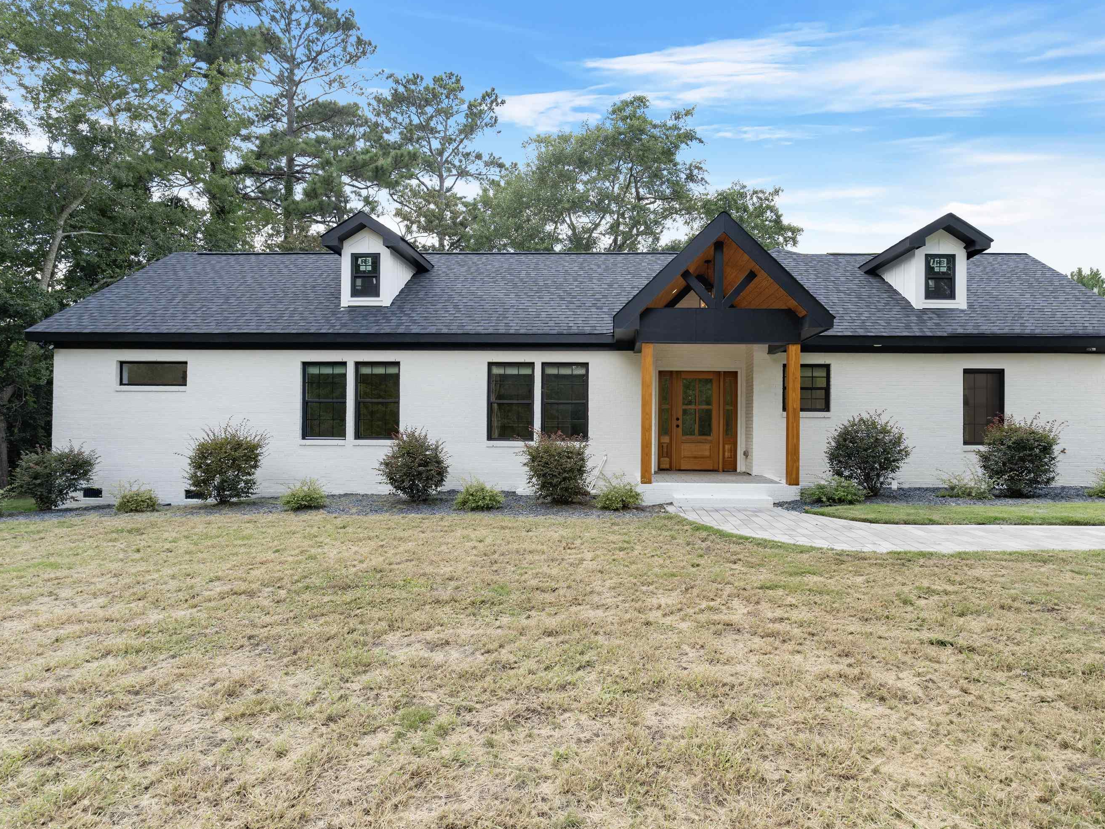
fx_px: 593
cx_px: 583
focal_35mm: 19
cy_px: 414
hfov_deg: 85.9
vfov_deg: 69.9
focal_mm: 11
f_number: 6.3
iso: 200
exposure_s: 1/125
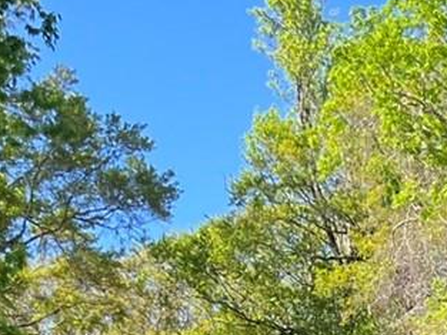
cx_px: 520
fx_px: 1718
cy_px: 718
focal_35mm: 133
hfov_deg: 14.4
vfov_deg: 10.1
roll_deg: +0.3
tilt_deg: -1.1
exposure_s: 1/666
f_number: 1.5
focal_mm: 5.7
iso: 50
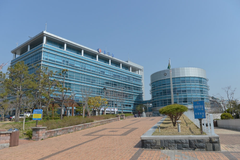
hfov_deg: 63.7
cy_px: 80
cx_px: 120
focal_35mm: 29
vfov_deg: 44.9
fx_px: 193
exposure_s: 1/640
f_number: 5.6
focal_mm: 29
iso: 100
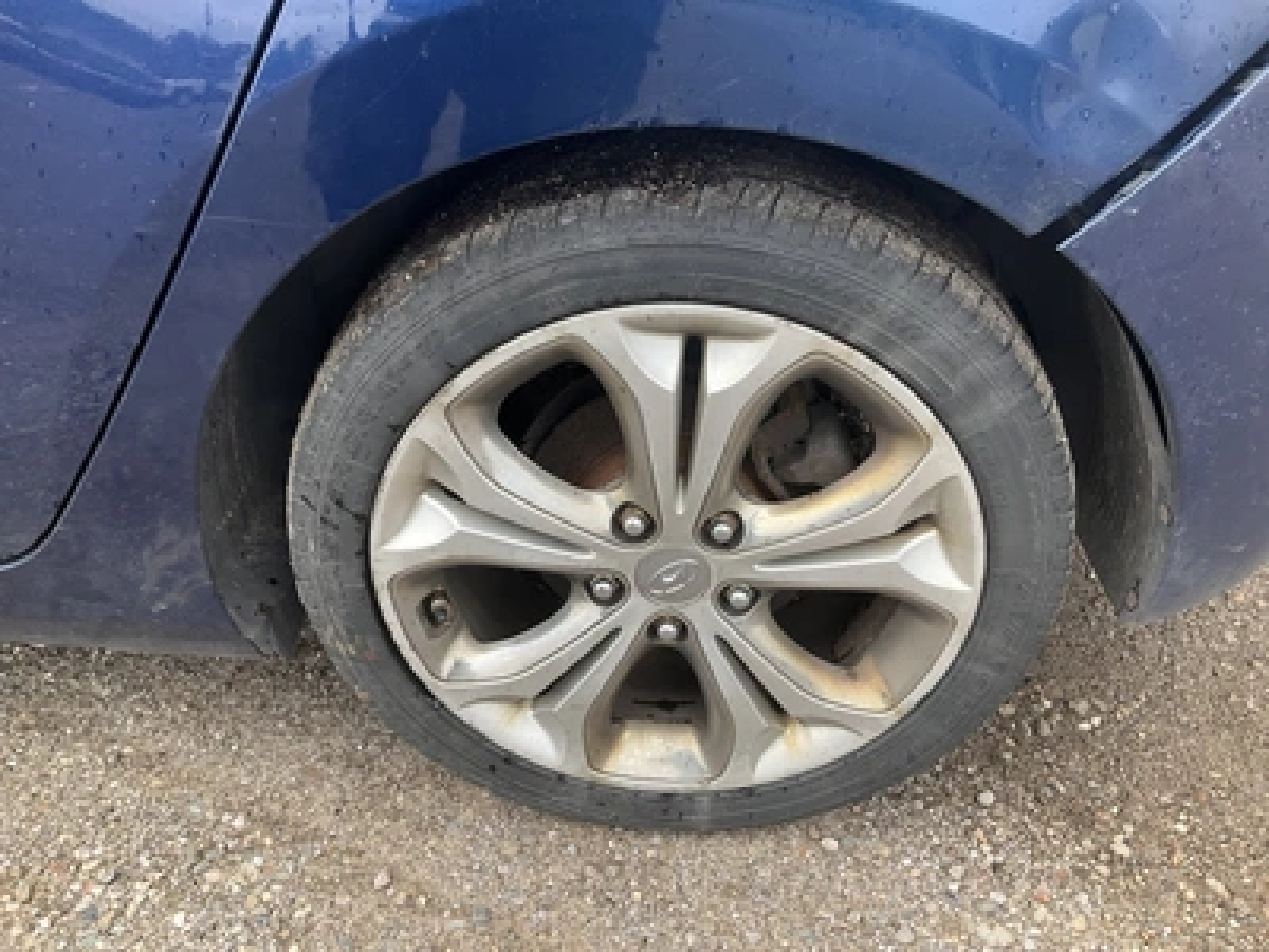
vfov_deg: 48.2
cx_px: 634
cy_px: 476
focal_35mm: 29
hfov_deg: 61.7
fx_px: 1063
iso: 25
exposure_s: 1/454
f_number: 1.8
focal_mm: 3
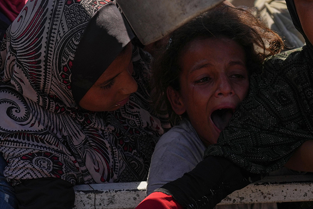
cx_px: 201
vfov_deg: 15.7
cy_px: 185
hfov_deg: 23.6
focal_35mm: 86
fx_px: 748
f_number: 3.5
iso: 250
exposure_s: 1/2500
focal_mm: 35
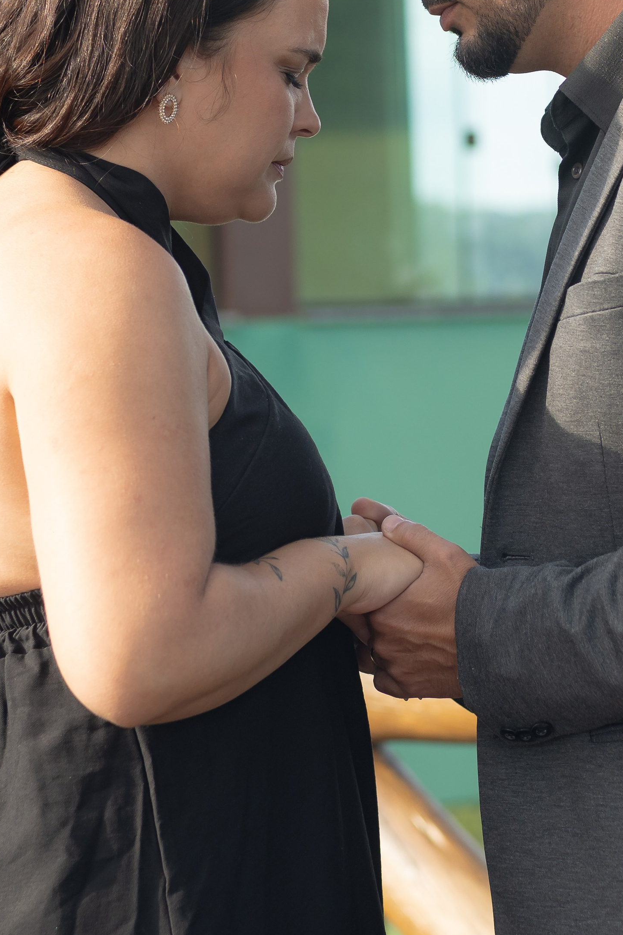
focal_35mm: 149
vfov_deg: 13.7
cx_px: 390
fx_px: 3868
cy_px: 236
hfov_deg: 9.2
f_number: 2.5
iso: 125
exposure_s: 1/500
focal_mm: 56
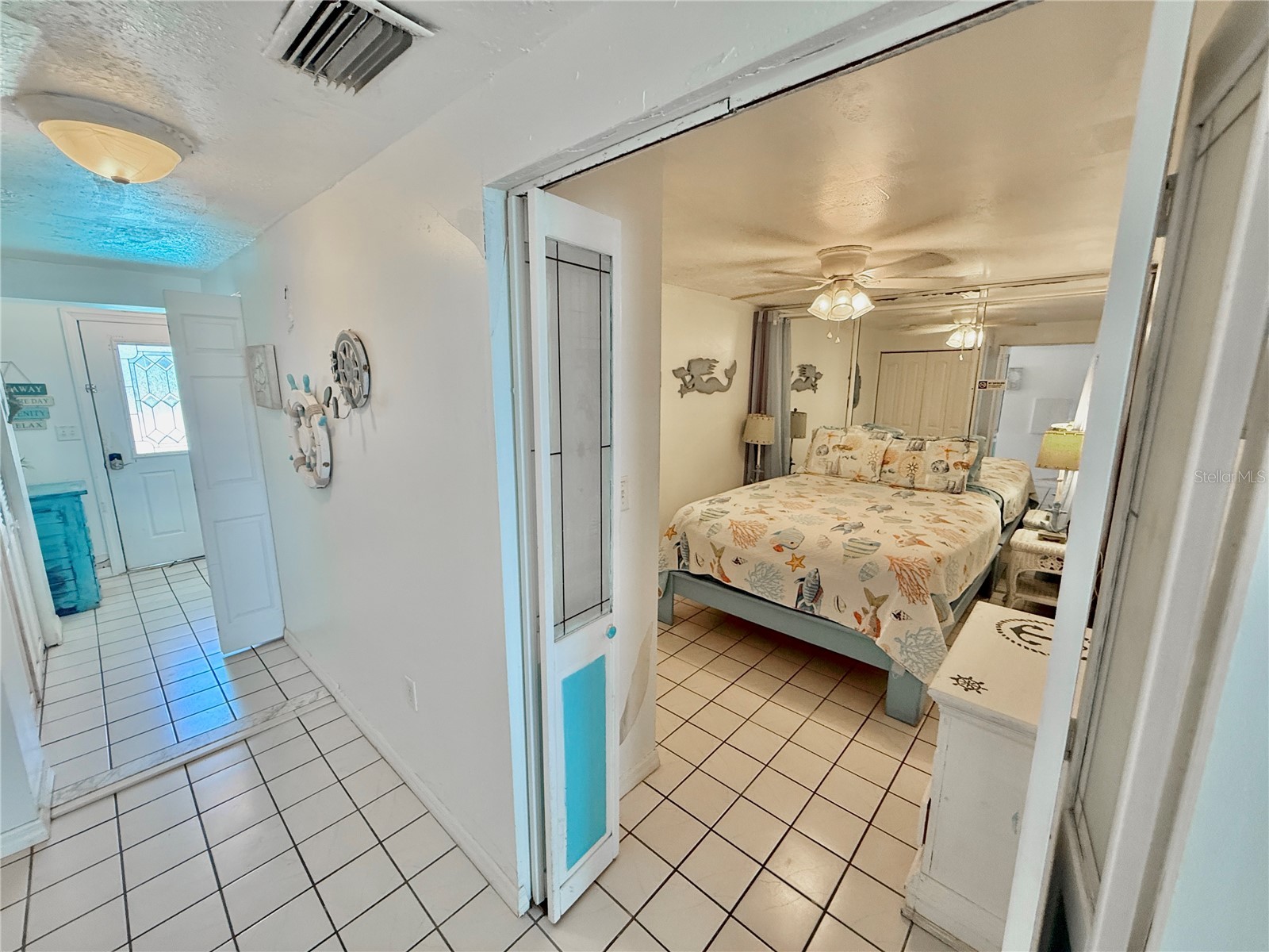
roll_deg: -1.1
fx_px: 513
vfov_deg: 85.7
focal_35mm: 14
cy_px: 476
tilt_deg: -10.7
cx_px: 634
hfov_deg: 102.1
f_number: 2.2
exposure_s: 1/120
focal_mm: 2.22
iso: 320
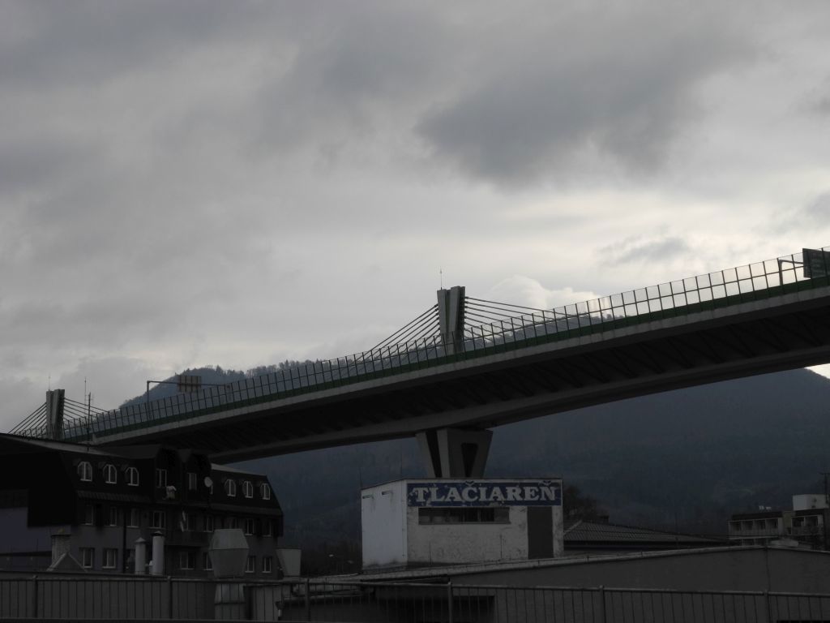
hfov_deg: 23.0
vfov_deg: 17.4
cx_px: 415
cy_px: 312
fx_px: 2038
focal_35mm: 85
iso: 100
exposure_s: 1/1000
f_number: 4
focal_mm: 18.1
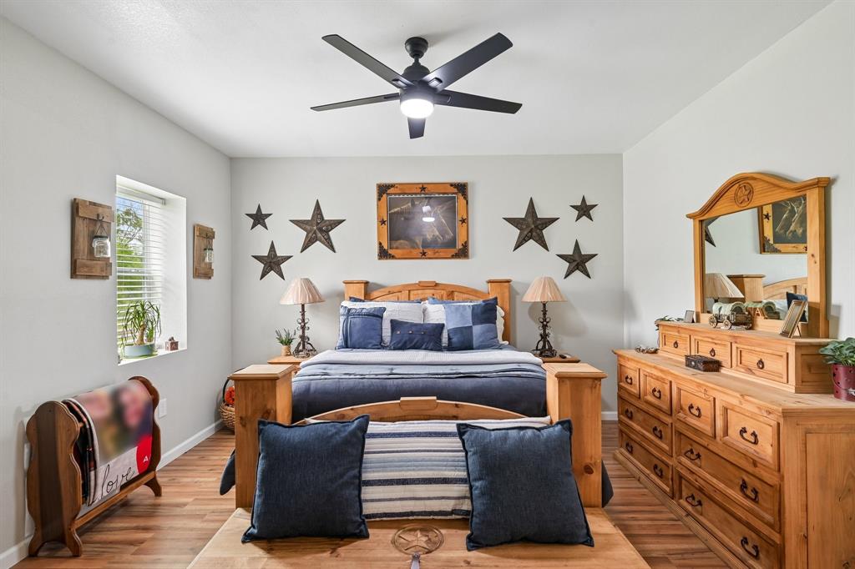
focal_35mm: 18
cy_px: 284
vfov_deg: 68.8
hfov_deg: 91.6
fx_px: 415
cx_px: 428
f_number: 8
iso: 400
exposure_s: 1/25
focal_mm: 17.5
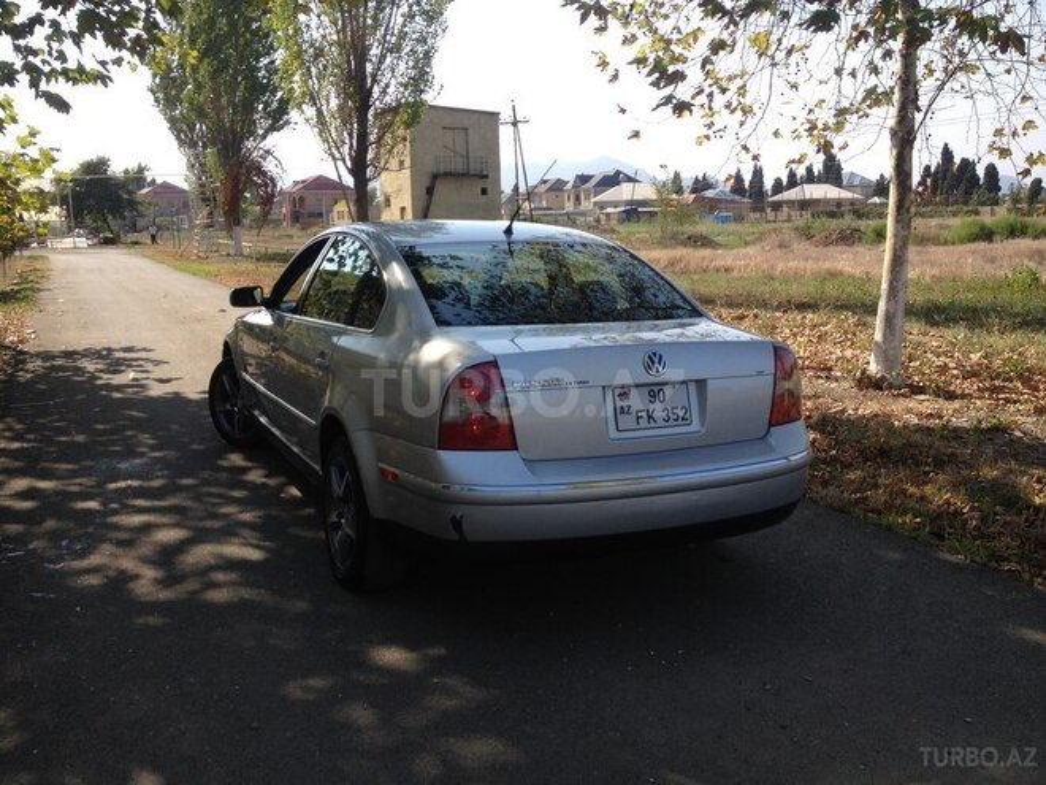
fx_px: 1058
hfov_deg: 52.6
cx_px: 523
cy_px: 392
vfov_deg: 40.7
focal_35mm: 35
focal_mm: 4.28
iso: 50
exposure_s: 1/1126
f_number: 2.4
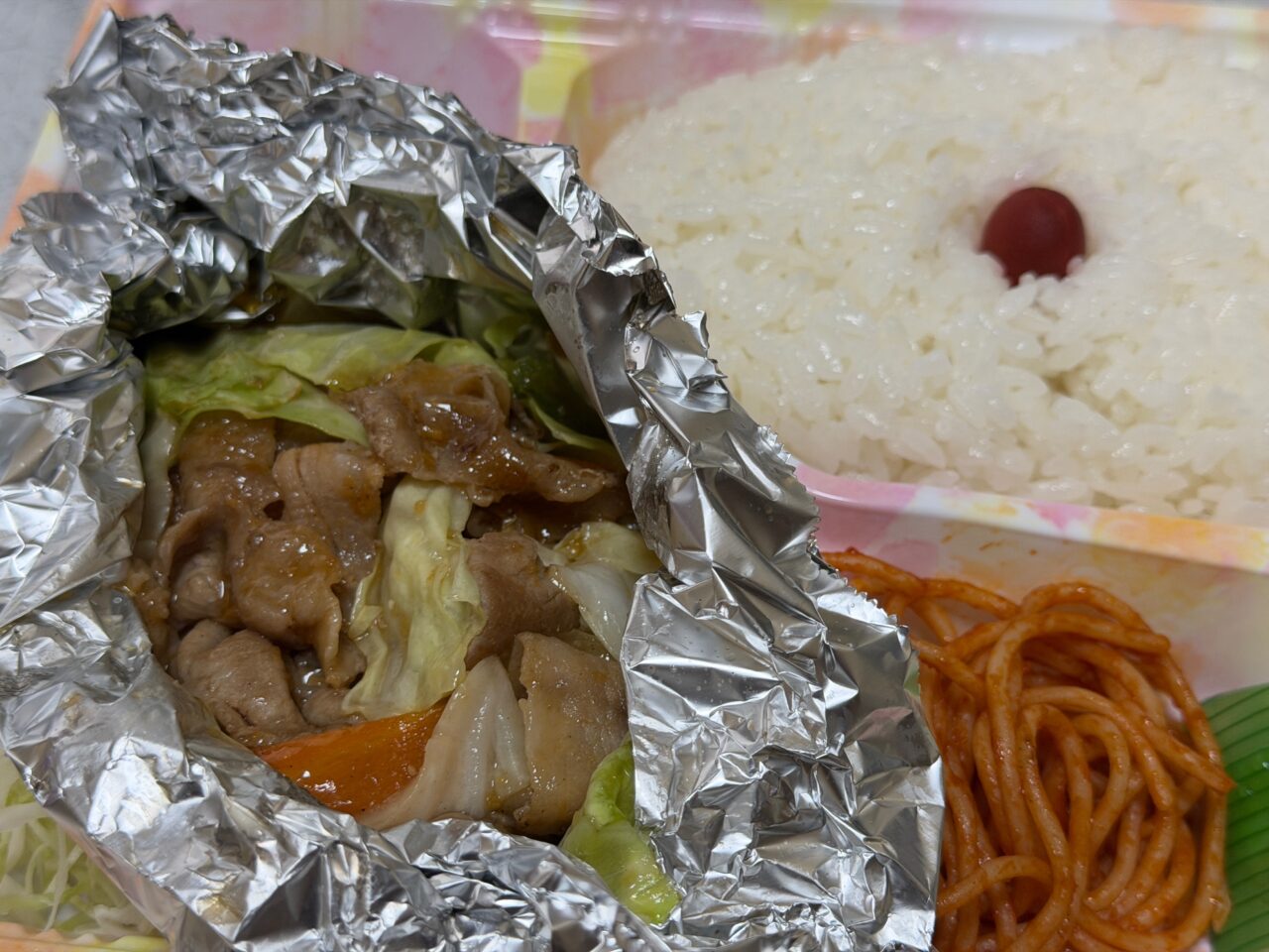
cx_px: 634
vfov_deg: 30.3
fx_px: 1760
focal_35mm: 48
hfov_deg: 39.7
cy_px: 476
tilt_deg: -53.4
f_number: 1.78
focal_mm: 6.76
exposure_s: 1/60
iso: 80
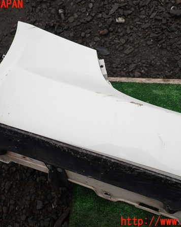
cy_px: 113
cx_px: 83
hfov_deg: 44.5
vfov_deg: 54.2
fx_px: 221
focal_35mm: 33
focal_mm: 4.5
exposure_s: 1/1000
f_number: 2.8
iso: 100
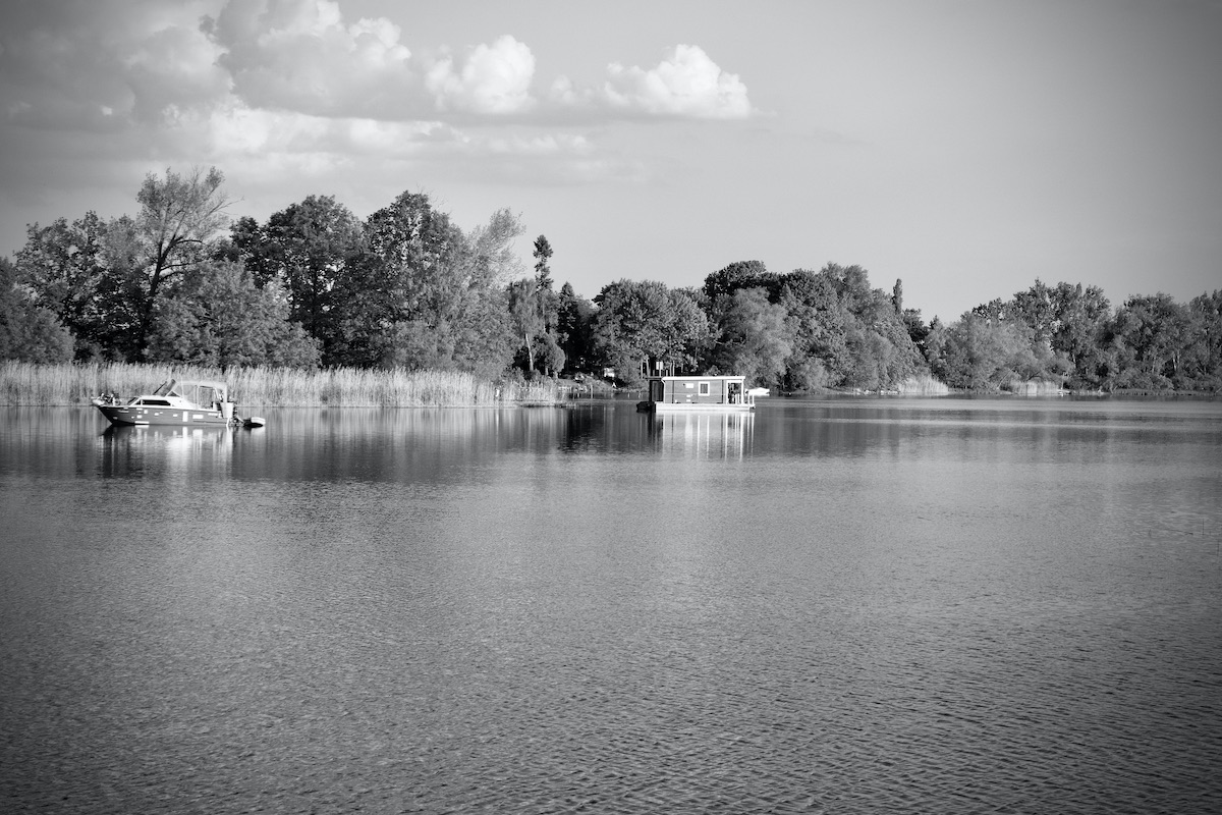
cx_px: 611
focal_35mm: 69
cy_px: 408
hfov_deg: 29.2
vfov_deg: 19.7
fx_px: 2342
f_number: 4.5
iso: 125
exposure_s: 1/1000
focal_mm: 25.34
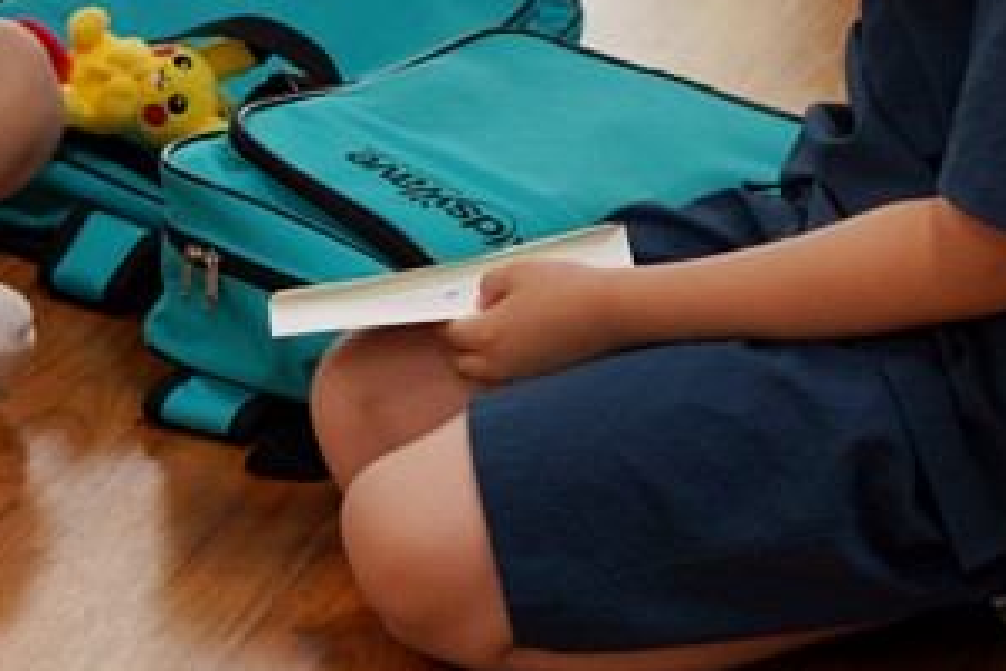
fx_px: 7377
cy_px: -228
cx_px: 198
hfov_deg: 7.8
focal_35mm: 264
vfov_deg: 5.2
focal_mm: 88
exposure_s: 1/100
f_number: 4
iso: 500
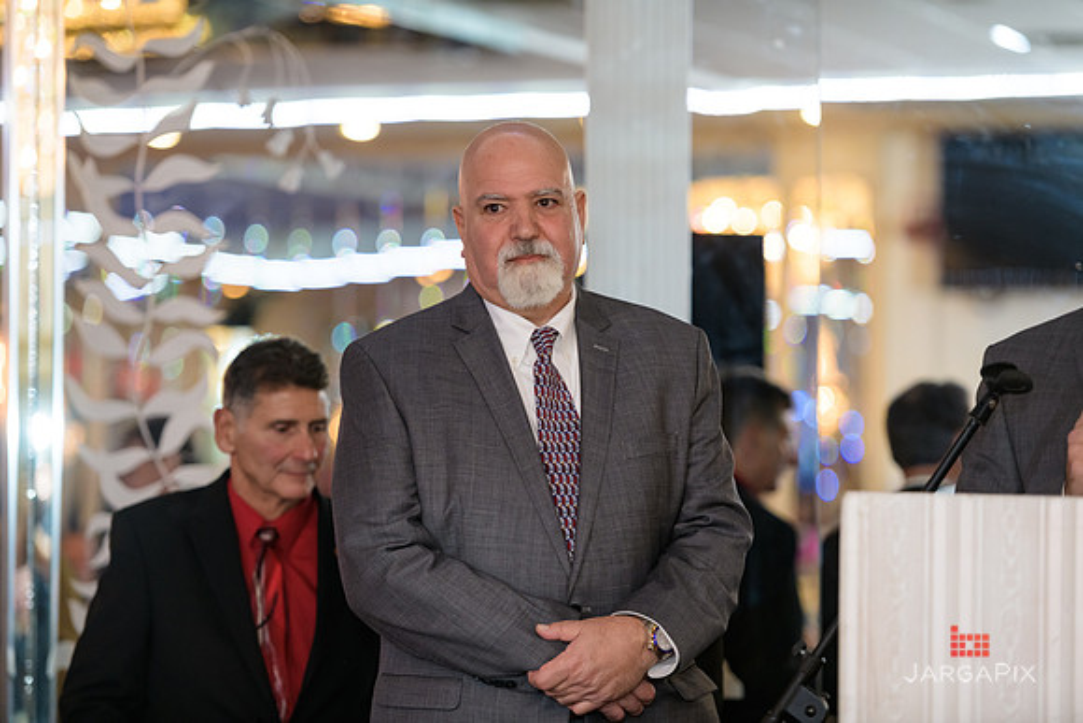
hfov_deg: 13.7
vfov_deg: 9.2
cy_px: 362
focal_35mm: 150
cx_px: 542
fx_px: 4513
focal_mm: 150
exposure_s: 1/125
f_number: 3.2
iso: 1000
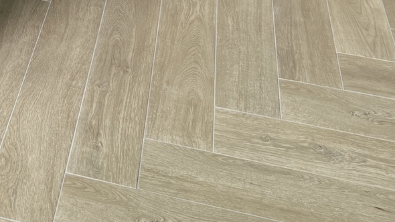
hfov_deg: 27.3
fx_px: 754
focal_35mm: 72
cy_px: -71
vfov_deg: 15.9
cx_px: -17
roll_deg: -0.7
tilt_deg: -30.8
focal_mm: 5.7
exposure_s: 1/245
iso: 40
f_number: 1.5
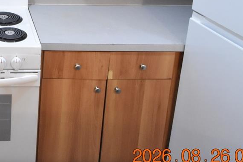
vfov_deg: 27.7
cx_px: 7
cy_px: -37
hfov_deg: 41.2
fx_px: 284
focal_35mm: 42
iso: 2200
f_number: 3.5
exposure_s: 1/60
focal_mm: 10
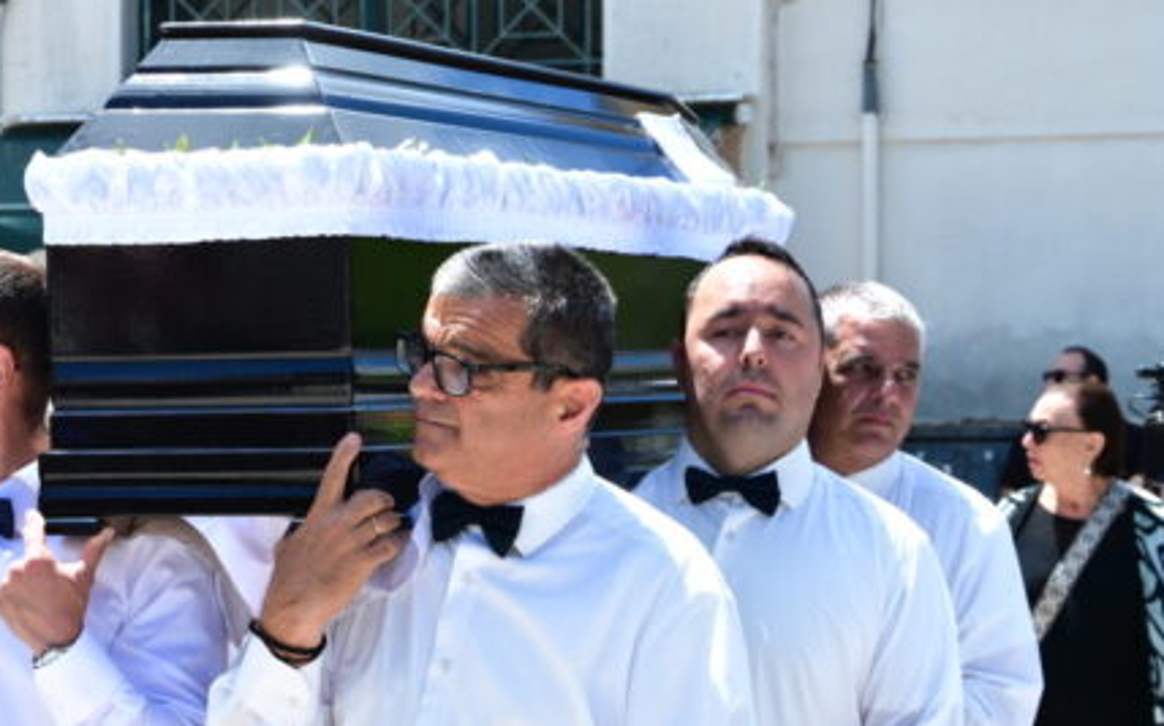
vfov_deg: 10.6
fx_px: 3900
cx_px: 155
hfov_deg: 16.8
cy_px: 256
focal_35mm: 123
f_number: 6.3
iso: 400
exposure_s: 1/640
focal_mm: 43
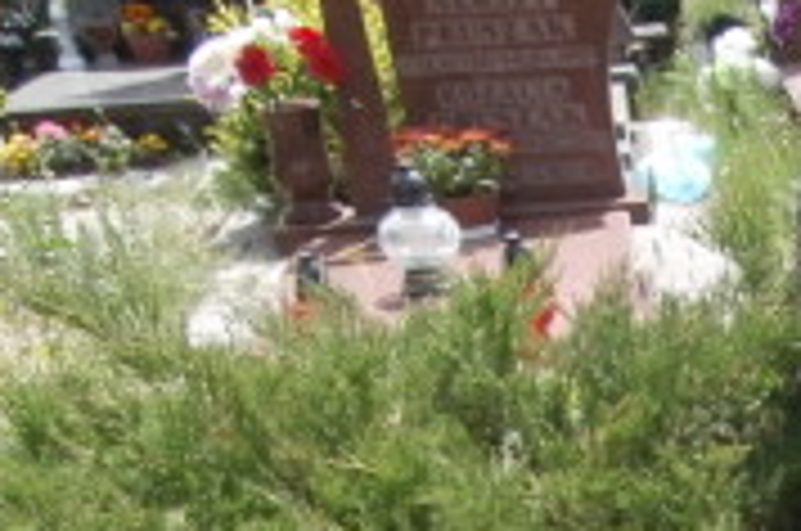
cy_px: 1040
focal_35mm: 90
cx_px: 1048
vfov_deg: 13.2
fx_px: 1999
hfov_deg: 20.6
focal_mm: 4.2
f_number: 3
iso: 100
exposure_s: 1/400
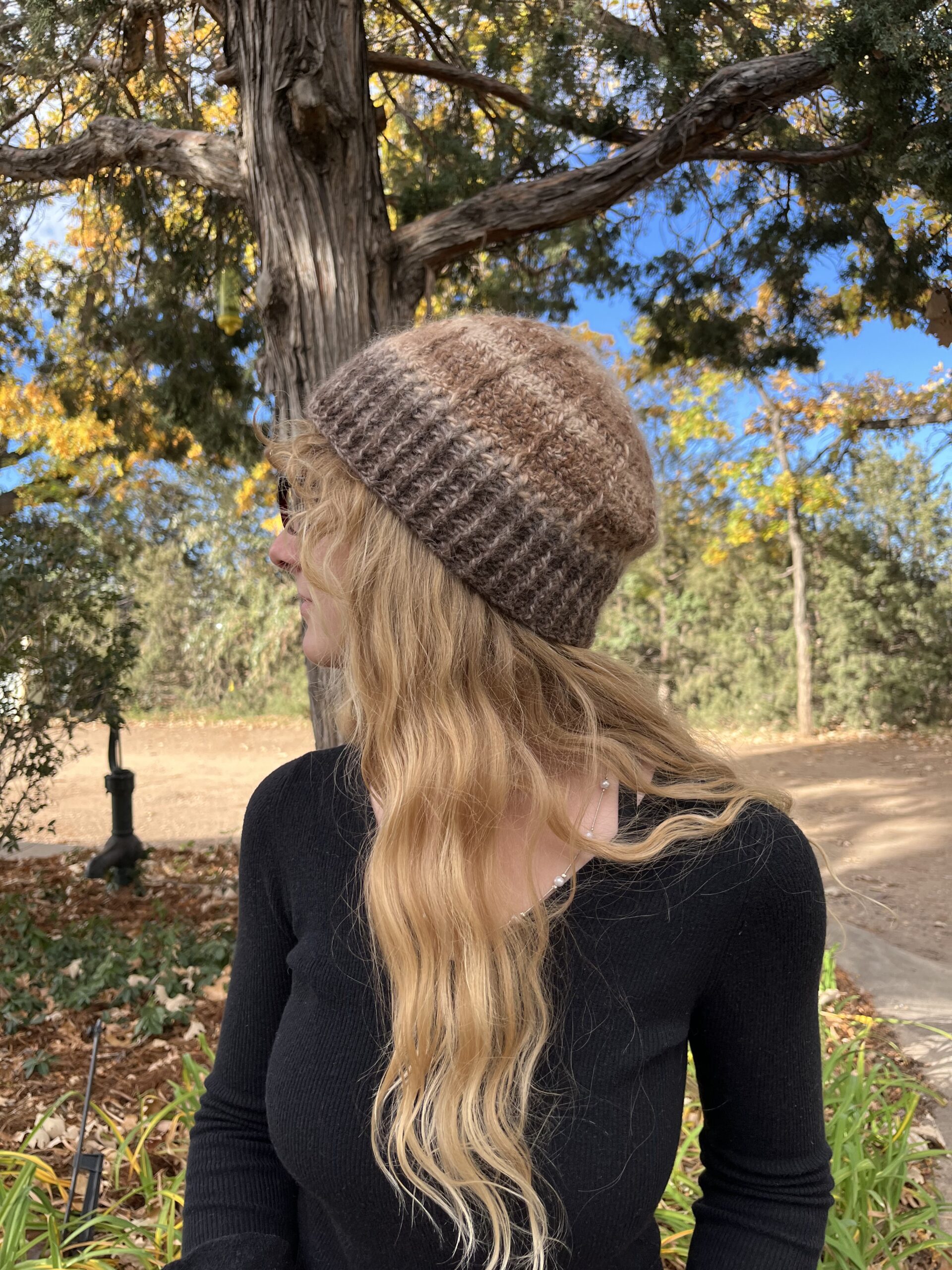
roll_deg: -2.0
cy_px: 635
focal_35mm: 26
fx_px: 953
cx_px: 476
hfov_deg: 53.1
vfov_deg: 67.3
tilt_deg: +1.4
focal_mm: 5.1
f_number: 1.6
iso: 50
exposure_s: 1/493
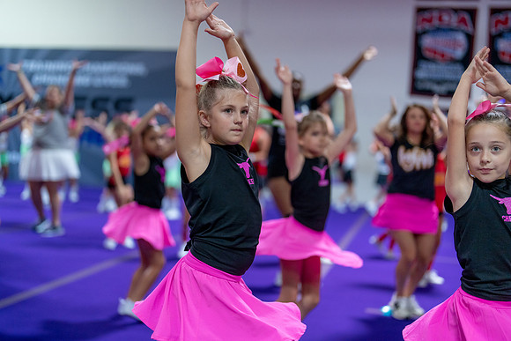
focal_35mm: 50
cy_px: 170
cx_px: 256
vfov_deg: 27.0
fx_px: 710
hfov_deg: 39.6
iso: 1600
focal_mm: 50
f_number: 1.2
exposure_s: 1/800
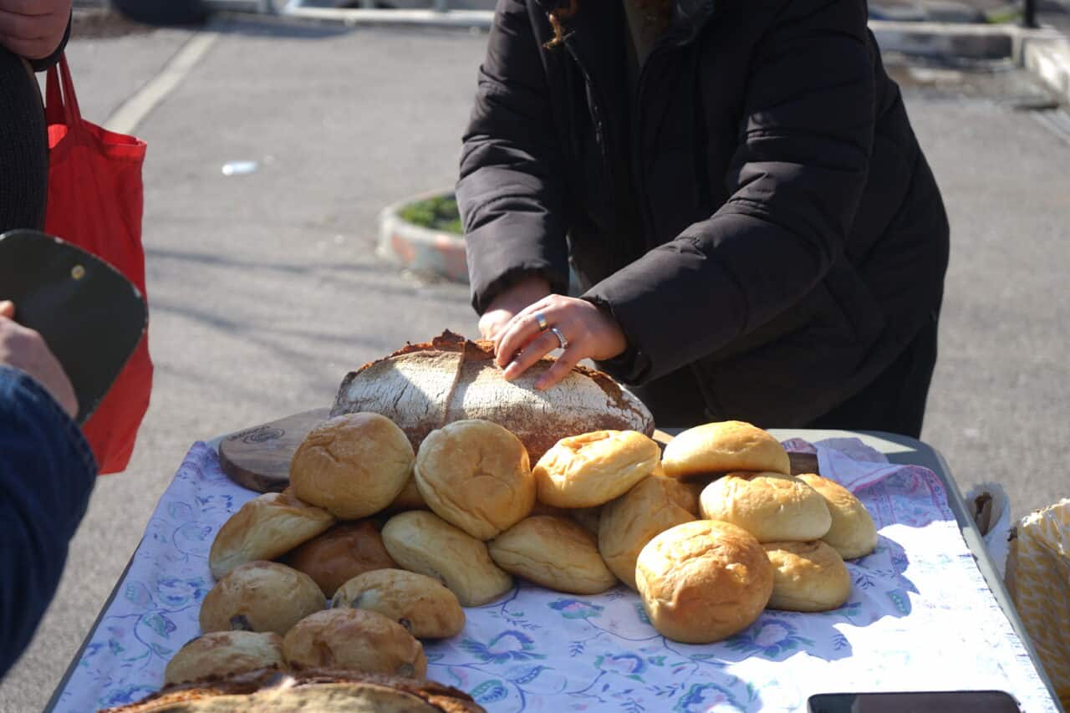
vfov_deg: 19.5
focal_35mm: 70
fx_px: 2080
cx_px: 535
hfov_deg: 28.8
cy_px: 356
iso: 80
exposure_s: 1/200
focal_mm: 70
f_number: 5.6
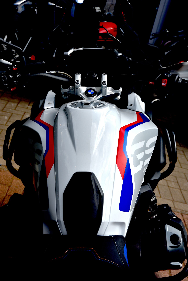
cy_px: 140
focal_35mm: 48
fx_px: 376
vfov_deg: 41.1
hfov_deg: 28.1
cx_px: 94
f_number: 8
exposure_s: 1/250
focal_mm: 48
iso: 100
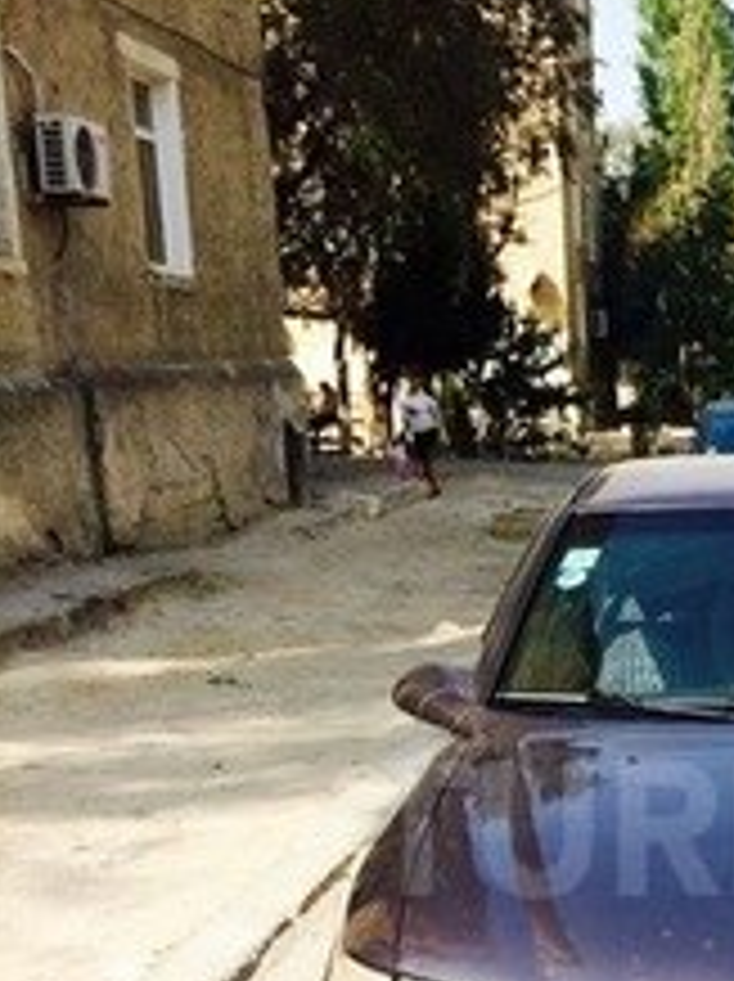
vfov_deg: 28.6
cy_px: 828
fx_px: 1870
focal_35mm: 66
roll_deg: +1.0
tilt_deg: -14.2
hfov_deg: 21.0
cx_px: 829
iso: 32
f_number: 2.2
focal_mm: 4.15
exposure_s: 1/1642
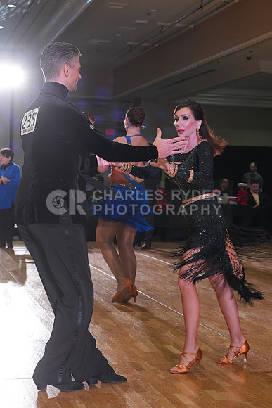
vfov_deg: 28.8
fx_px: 793
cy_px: 204
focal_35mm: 70
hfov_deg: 19.5
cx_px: 136
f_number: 6.3
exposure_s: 1/200
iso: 3200
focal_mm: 70
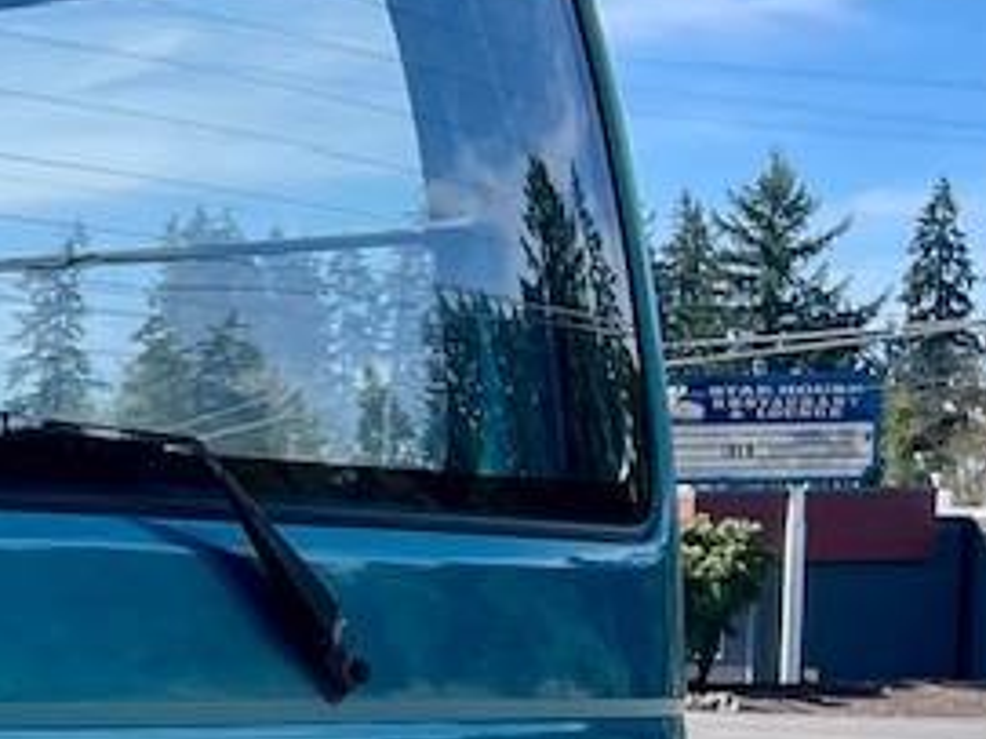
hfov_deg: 14.4
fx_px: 3360
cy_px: 877
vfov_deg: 12.3
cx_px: -880
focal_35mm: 118
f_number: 1.6
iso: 32
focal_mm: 5.1
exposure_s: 1/1553
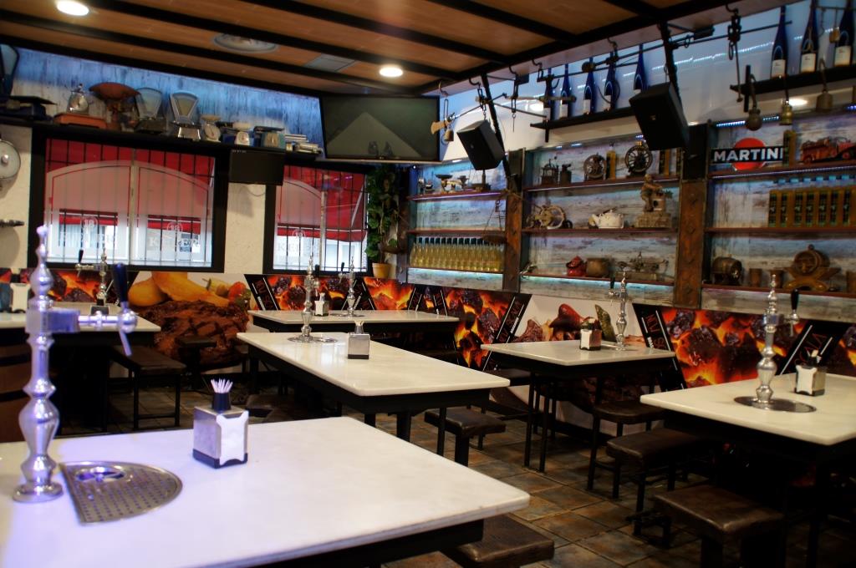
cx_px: 428
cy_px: 284
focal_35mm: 27
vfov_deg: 47.8
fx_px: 641
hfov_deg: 67.4
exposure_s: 1/30
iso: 400
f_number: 3.5
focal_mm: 18
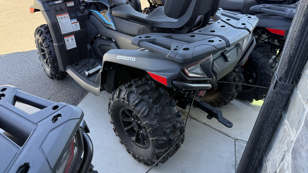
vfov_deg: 42.3
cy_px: 58
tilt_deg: -28.7
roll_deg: -1.5
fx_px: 221
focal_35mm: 27
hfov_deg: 69.8
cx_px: 149
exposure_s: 1/243
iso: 100
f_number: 1.78
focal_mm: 6.76
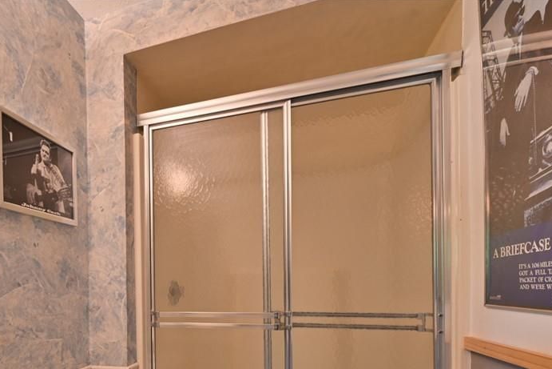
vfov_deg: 53.9
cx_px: 172
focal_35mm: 22
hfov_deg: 75.4
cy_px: 288
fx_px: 337
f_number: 9
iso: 400
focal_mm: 14
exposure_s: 1
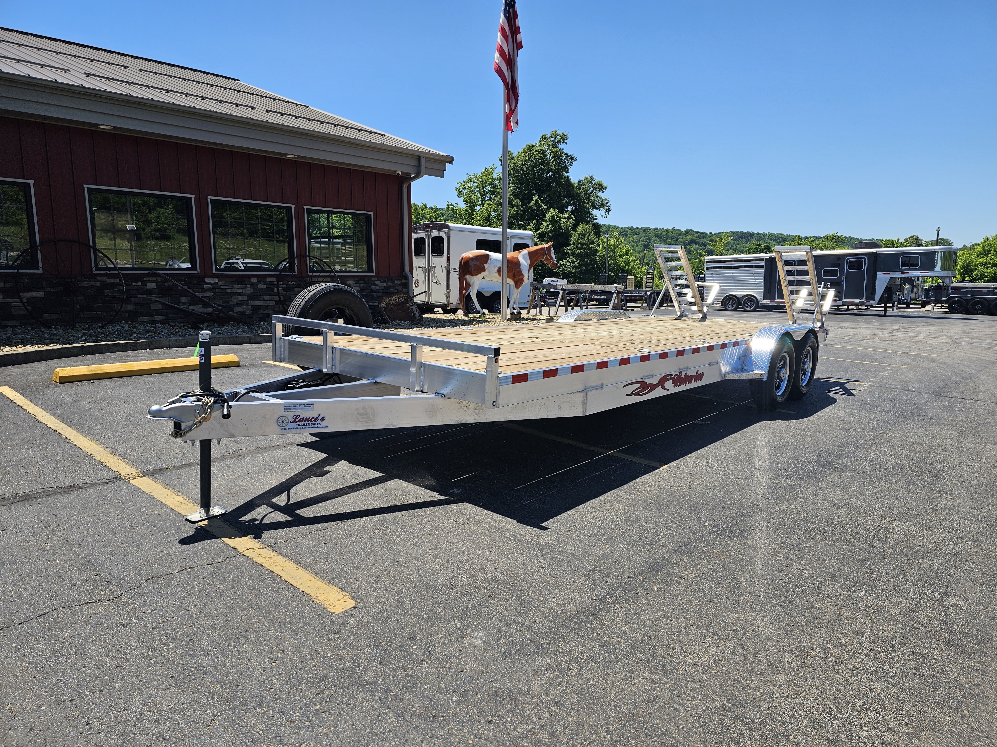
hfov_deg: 73.9
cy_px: 374
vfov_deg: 58.9
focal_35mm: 23
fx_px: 662
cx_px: 498
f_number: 1.7
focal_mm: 6.3
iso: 10
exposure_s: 1/681
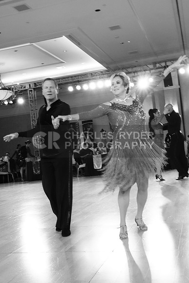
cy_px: 142
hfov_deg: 31.9
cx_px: 94
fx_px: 331
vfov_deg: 46.4
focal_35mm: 42
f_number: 11
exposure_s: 1/80
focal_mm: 28
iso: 5000
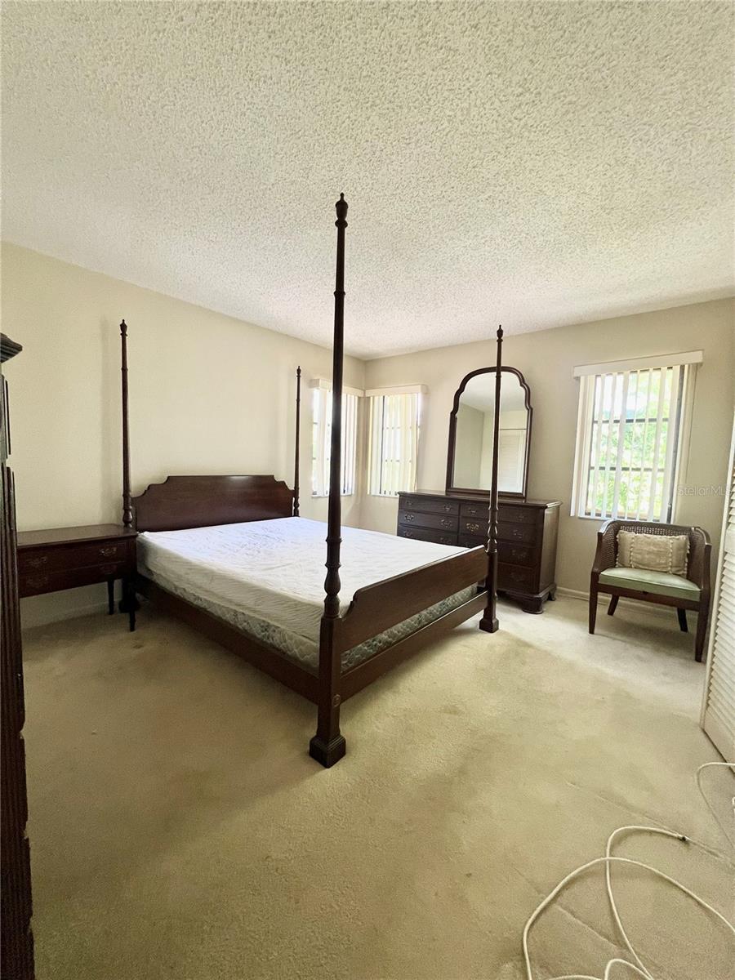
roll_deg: -1.2
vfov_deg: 106.2
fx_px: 368
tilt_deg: -4.3
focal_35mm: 13
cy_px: 490
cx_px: 368
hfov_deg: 89.9
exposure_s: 1/60
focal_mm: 1.57
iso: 320
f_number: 1.8
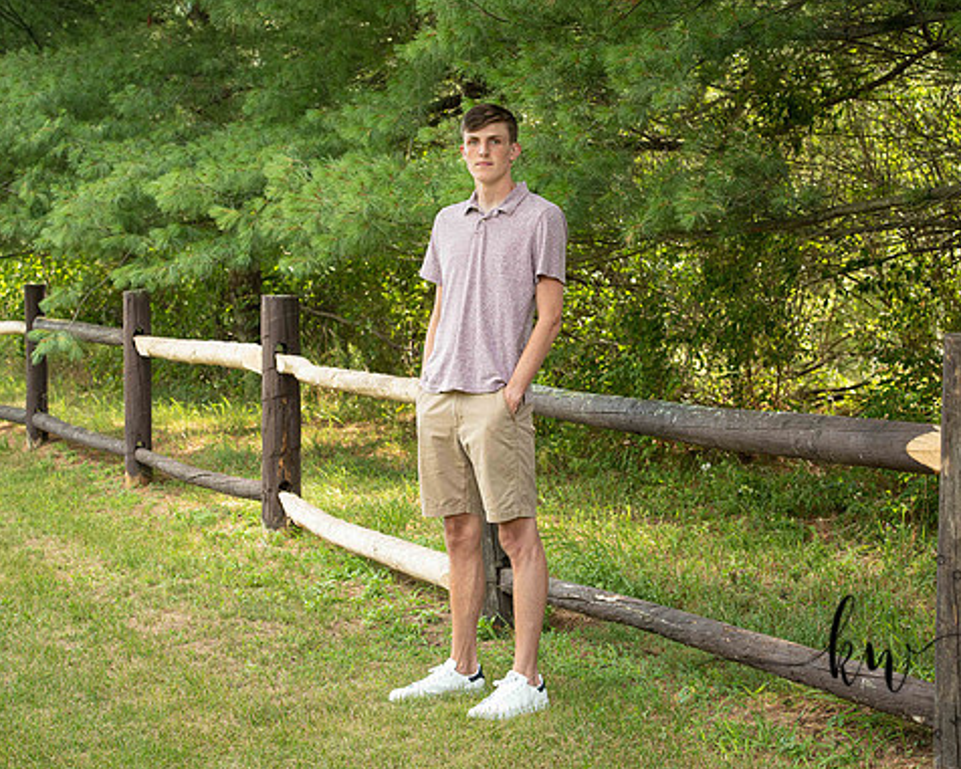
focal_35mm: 80
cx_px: 474
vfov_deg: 19.2
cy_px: 387
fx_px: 2276
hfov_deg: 23.8
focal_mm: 70
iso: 500
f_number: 6.3
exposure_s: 1/200
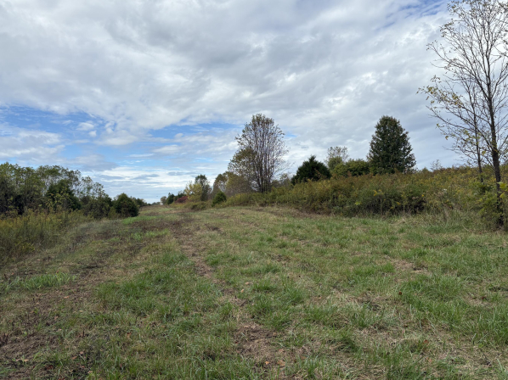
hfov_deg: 61.6
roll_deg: +2.3
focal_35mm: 29
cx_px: 240
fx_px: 425
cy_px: 190
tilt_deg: +2.0
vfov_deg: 48.2
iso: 50
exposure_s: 1/3623
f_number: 1.6
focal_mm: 5.96
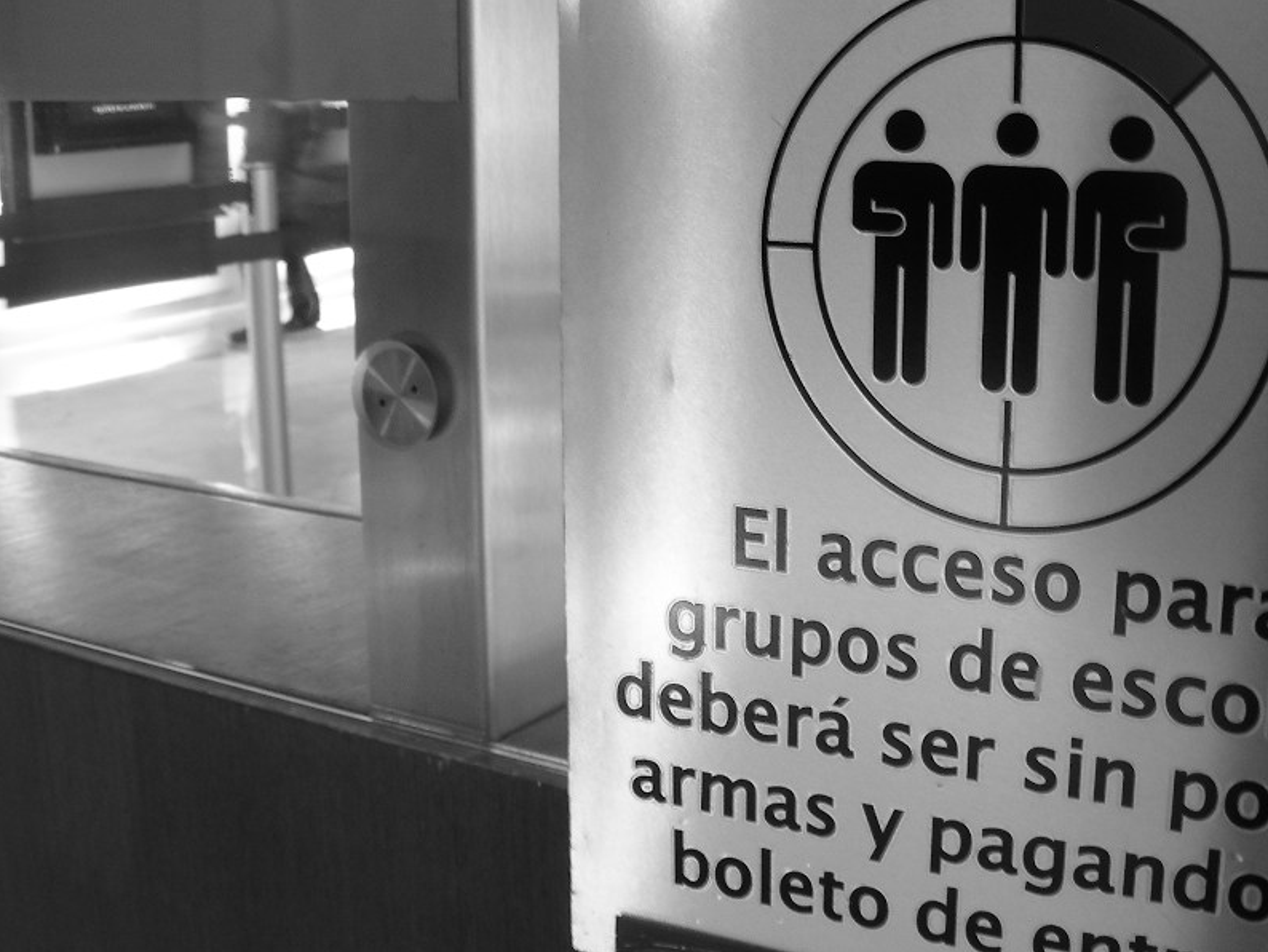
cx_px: 771
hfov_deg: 38.7
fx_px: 1795
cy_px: 484
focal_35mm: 49
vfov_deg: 29.7
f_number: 3.5
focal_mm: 6.3
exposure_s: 1/2.6
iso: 50
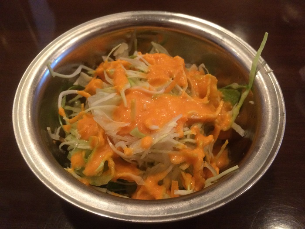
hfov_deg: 61.7
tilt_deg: -53.3
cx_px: 152
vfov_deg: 48.2
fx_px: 256
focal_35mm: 29
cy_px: 114
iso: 320
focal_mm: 4.15
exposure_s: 1/30
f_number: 2.2
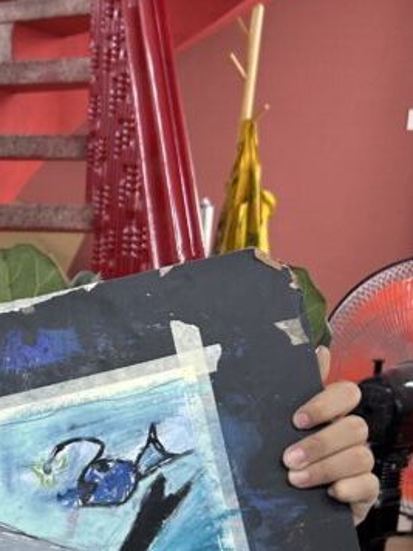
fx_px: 1161
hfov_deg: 18.8
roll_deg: -1.8
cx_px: -114
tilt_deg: -15.4
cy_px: 512
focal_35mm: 73
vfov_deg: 25.7
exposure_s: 1/100
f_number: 1.5
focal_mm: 5.7
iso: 80
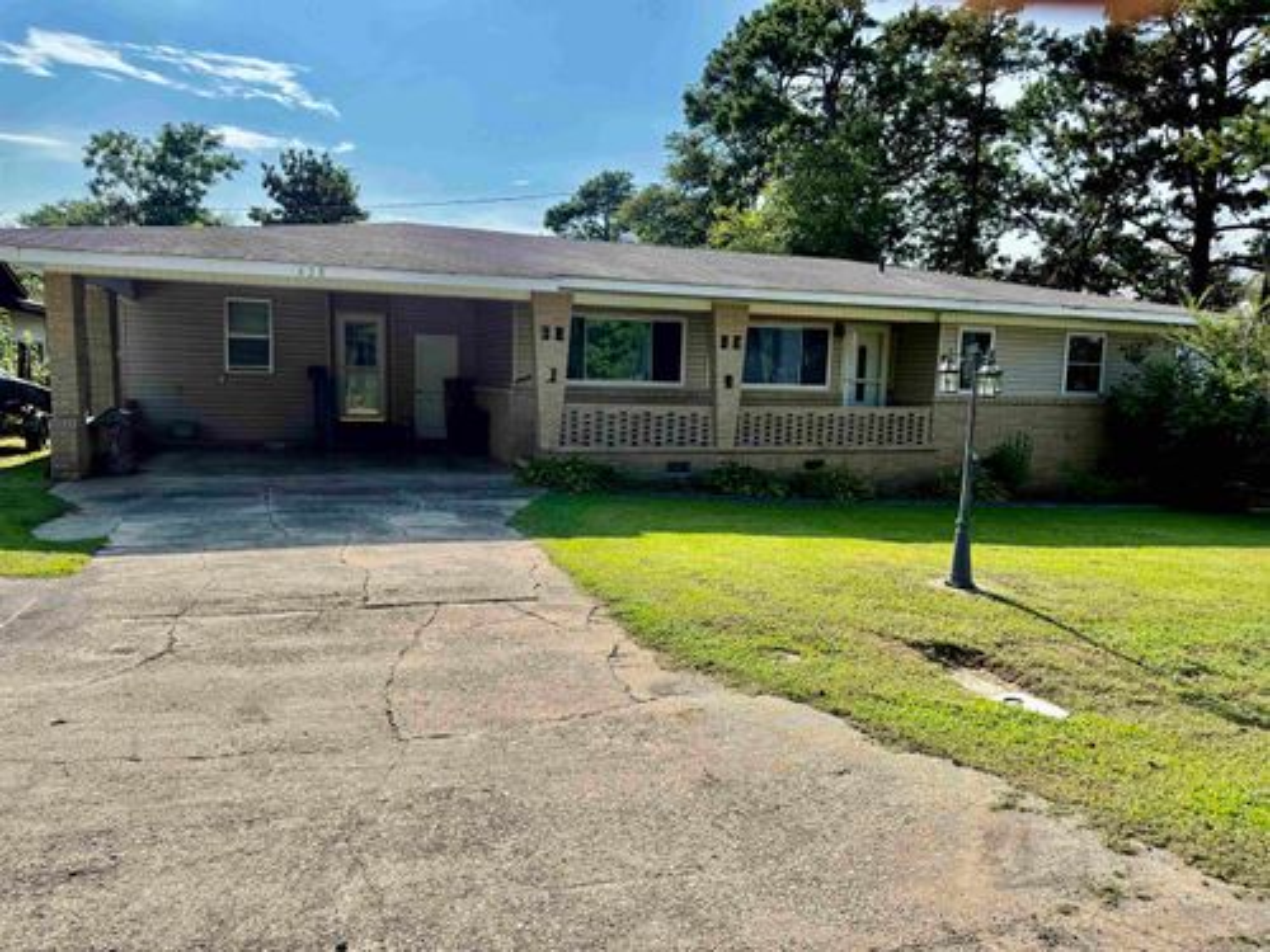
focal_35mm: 24
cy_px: 476
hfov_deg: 71.6
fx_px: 881
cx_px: 635
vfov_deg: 56.8
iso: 100
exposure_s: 1/4975
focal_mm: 6.76
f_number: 1.78
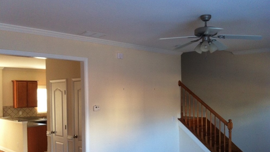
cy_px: 98
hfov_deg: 51.6
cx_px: 135
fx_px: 279
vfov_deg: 30.2
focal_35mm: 39
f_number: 2.8
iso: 160
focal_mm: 3.85
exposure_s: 1/15
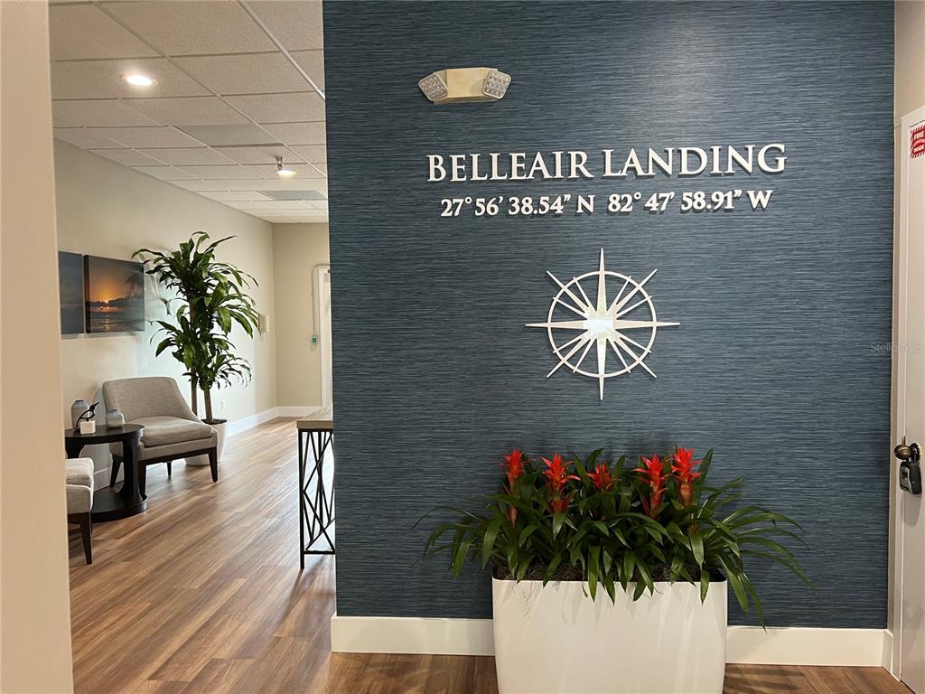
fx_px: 695
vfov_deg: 53.1
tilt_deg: -2.6
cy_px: 347
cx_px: 462
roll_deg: +0.5
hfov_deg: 67.3
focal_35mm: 26
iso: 160
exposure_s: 1/41
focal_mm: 5.7
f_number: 1.5
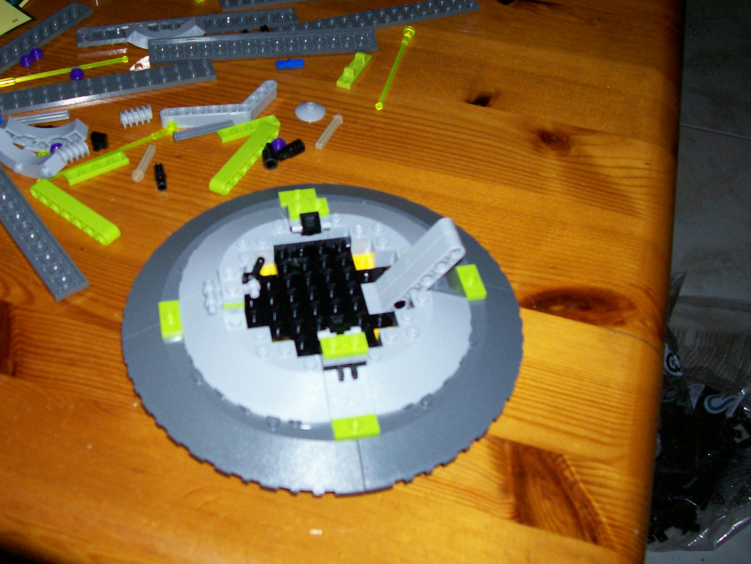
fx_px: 977
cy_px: 247
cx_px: 291
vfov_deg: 32.2
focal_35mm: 45
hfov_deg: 41.8
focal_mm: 5.6
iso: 140
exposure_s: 1/112
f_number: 2.7
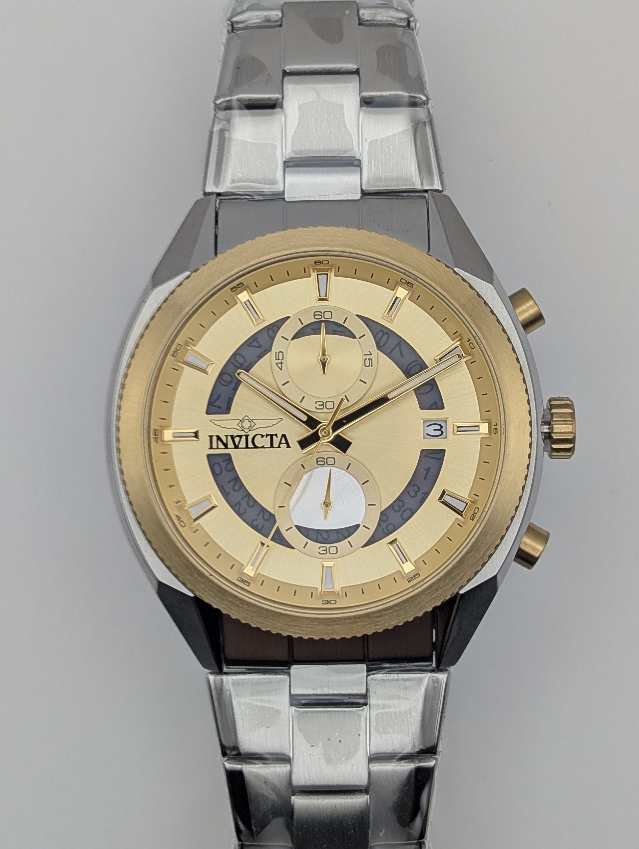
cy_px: 455
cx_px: 325
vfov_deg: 35.5
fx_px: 1326
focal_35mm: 54
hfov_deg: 27.1
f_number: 1.68
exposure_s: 1/171
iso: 24
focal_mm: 6.9
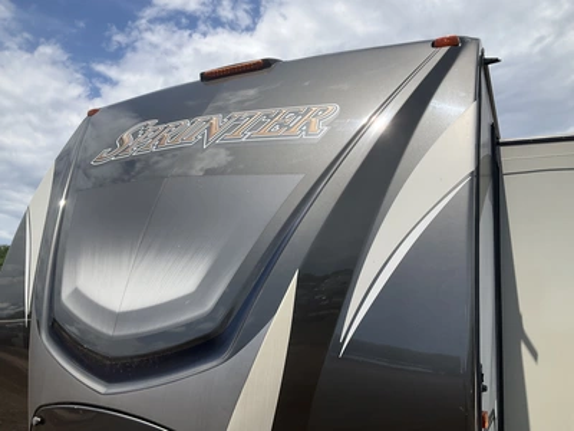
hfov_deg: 61.7
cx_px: 287
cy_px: 216
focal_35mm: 29
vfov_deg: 48.2
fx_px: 481
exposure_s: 1/2227
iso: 25
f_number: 1.8
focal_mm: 3
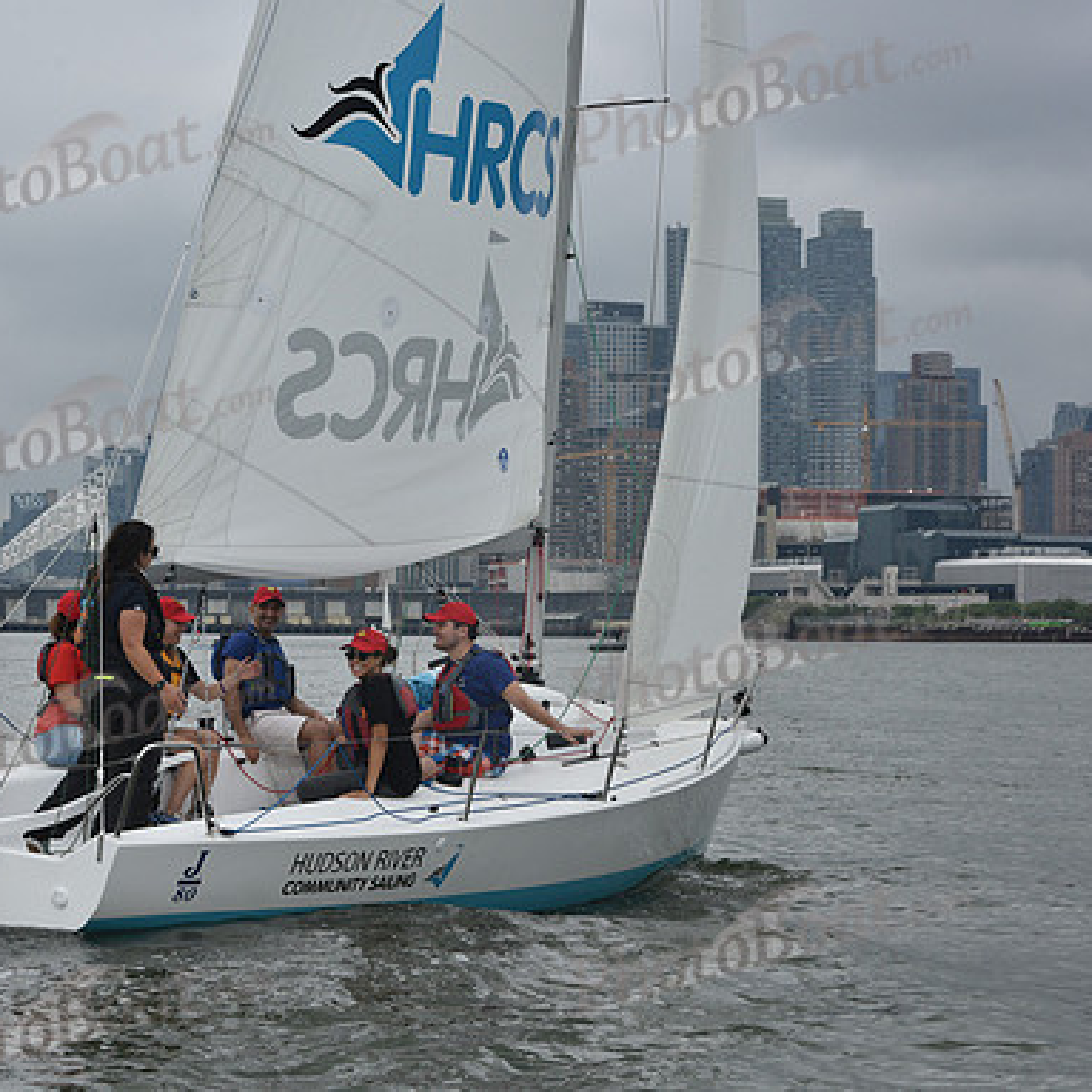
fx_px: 3212
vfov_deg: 19.3
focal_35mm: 90
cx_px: 425
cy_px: 543
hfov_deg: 19.3
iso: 400
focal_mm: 70
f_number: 9
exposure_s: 1/800
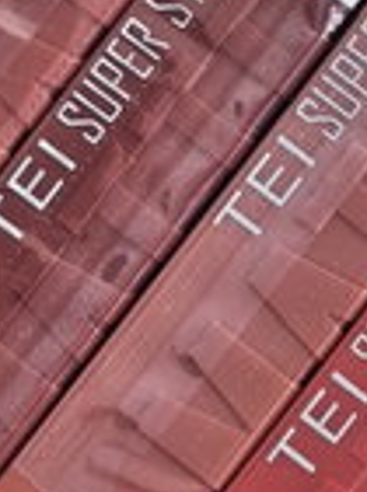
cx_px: 482
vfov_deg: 9.9
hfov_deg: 7.3
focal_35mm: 201
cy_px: 270
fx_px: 2854
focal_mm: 6.18
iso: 250
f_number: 1.65
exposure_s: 1/100
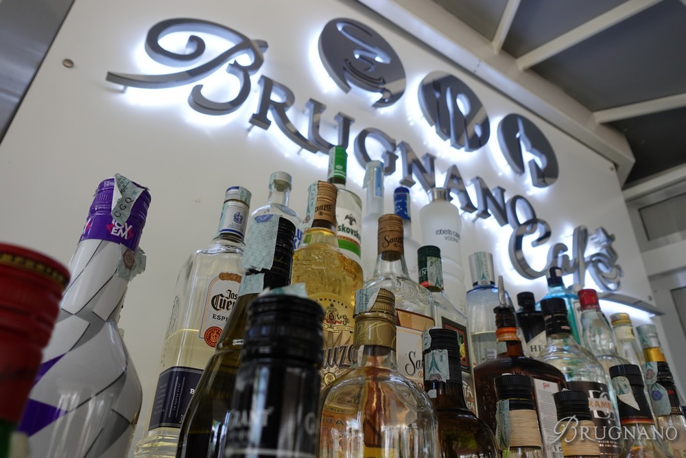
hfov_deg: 73.7
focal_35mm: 24
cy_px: 229
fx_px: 457
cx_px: 343
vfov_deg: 53.1
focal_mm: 8.8
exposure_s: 1/80
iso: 125
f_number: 3.5
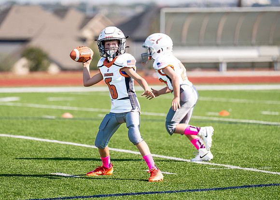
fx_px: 2270
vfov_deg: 5.0
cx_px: 113
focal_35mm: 285
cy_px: 85
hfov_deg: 7.1
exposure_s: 1/2000
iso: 100
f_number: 2.8
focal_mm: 200
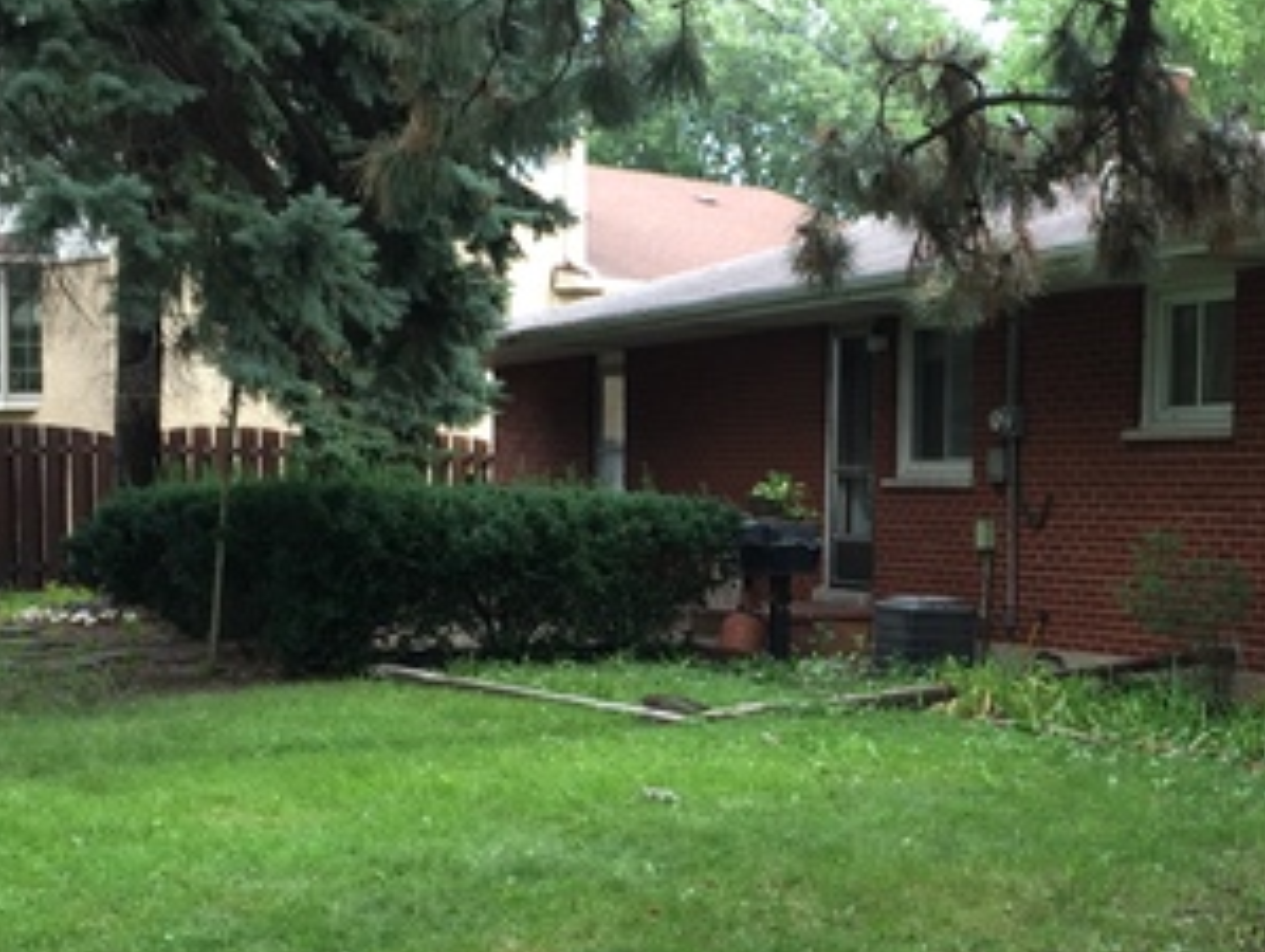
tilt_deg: -4.1
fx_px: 2268
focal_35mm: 62
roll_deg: -2.3
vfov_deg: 23.5
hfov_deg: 30.7
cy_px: 677
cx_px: 918
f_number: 2.2
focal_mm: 4.15
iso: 40
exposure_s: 1/120
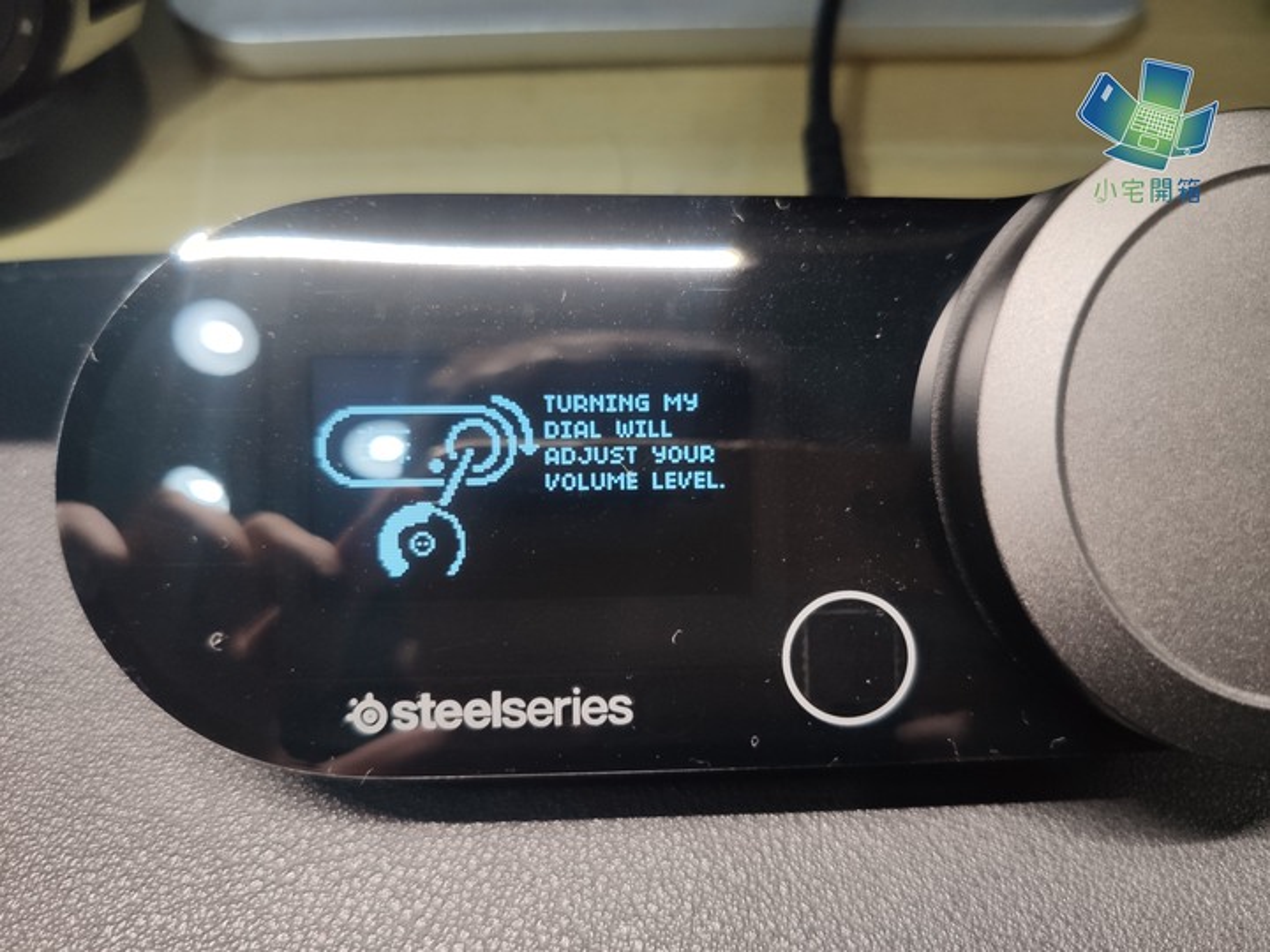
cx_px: 635
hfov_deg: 67.3
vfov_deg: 53.1
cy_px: 476
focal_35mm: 26
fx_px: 954
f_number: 1.75
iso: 598
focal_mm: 4.75
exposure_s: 1/60
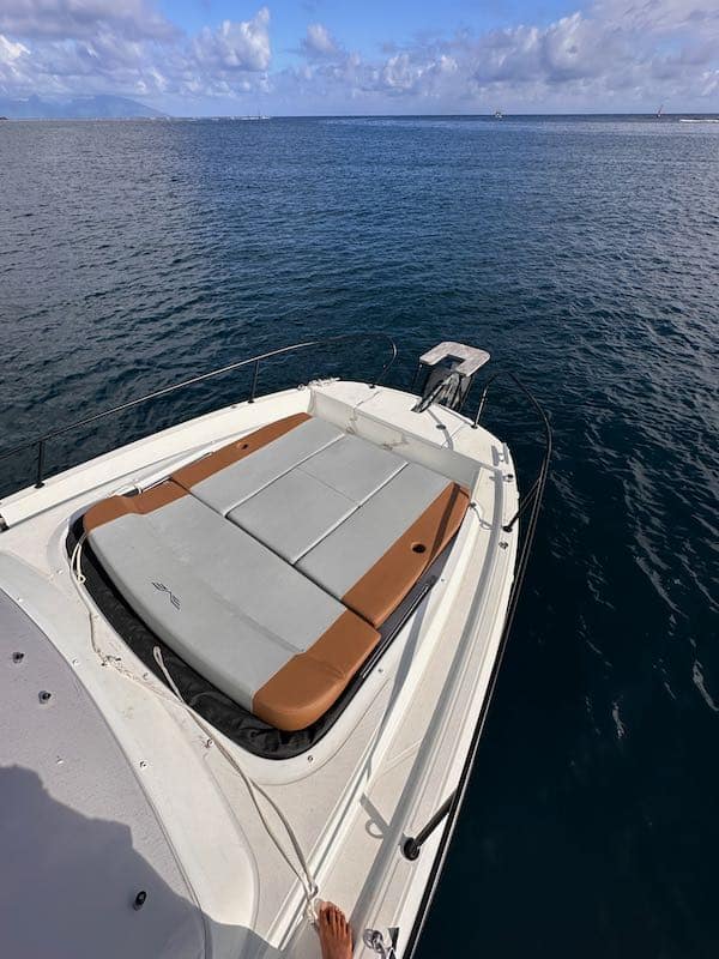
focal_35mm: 14
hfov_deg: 85.7
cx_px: 360
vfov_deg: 102.1
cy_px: 480
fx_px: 388
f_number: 2.2
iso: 50
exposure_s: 1/5814
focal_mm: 2.22
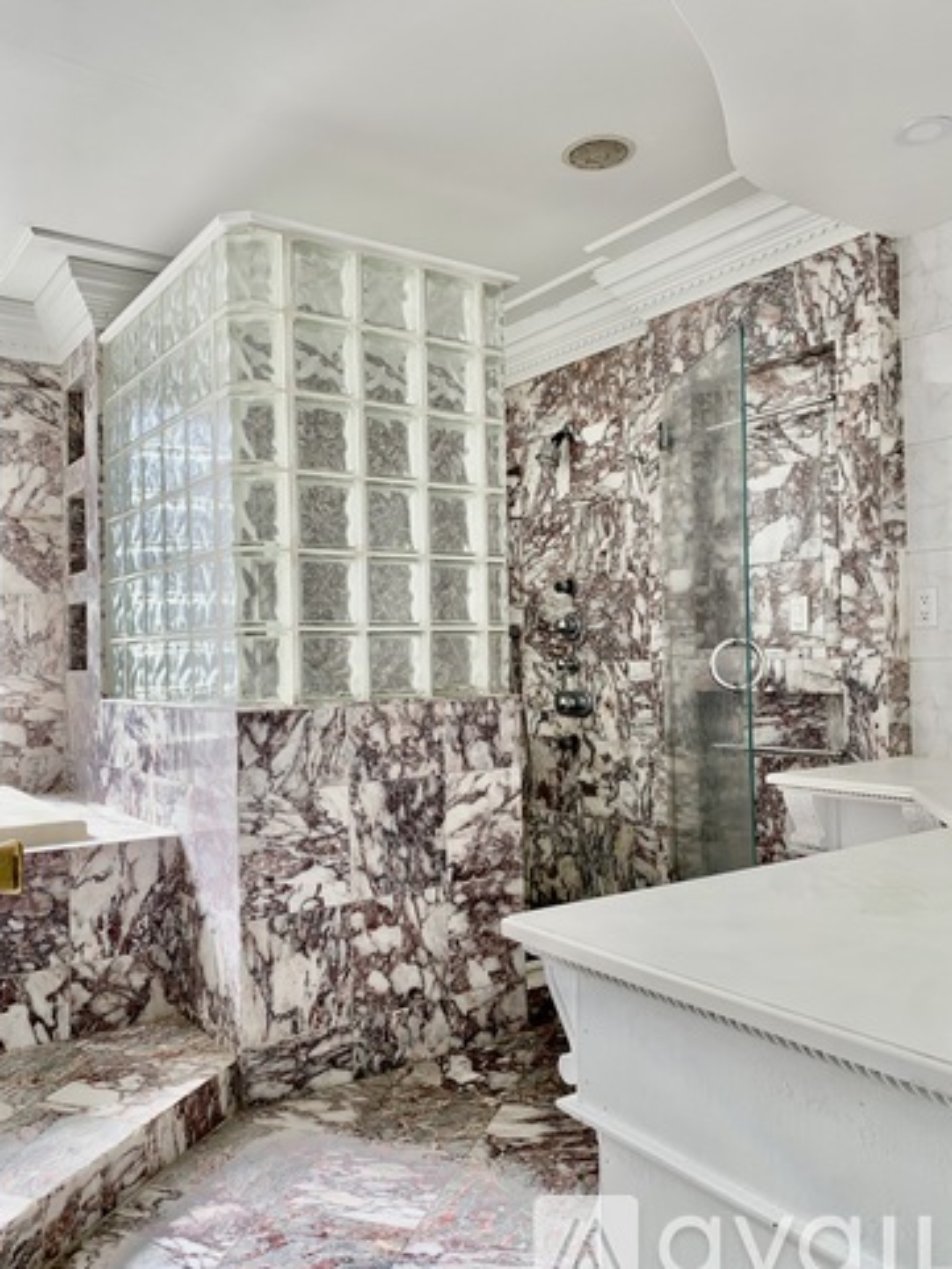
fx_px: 990
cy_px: 641
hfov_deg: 51.4
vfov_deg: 65.3
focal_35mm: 27
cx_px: 465
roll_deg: -0.1
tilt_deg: +1.0
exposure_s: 1/228
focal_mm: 4.25
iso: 25
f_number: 1.8
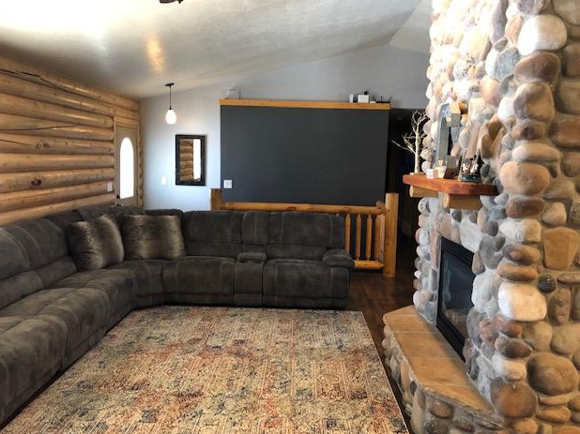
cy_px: 221
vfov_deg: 48.2
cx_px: 290
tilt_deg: -5.4
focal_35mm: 29
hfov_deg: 61.7
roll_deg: -1.3
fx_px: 486
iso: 40
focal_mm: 3.99
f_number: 1.8
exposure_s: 1/15
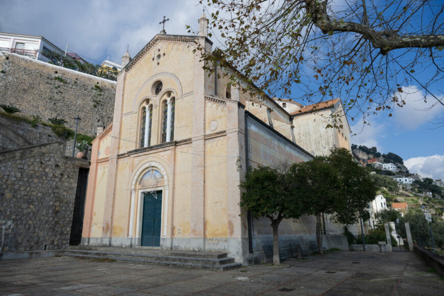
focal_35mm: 24
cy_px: 148
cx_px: 222
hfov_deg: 73.7
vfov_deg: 53.1
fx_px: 296
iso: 100
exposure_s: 1/400
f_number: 7.1
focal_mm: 24
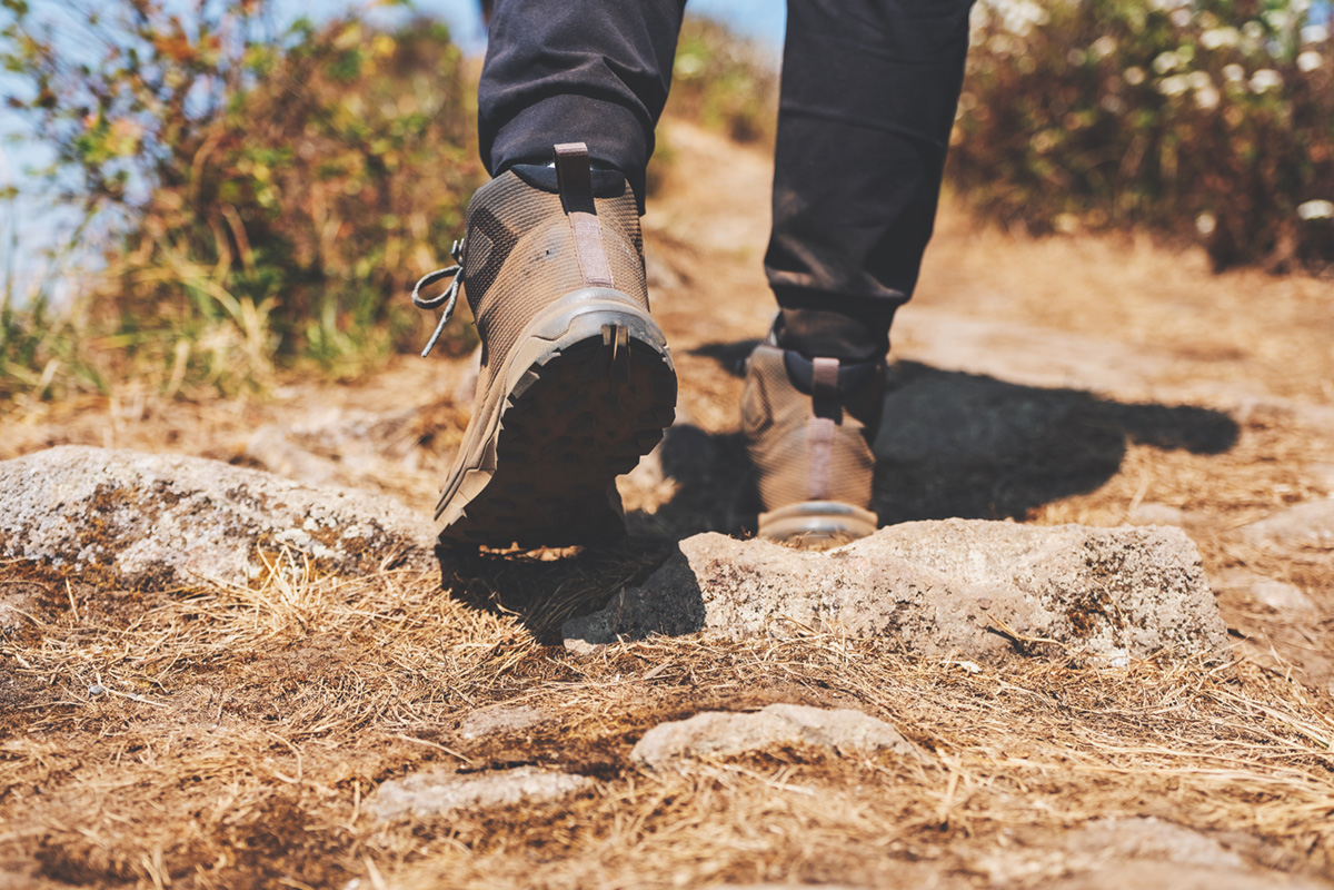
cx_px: 667
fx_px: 1630
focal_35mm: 44
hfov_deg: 44.5
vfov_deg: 30.5
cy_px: 445
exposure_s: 1/1800
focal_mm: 29.2
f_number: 2.8
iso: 200
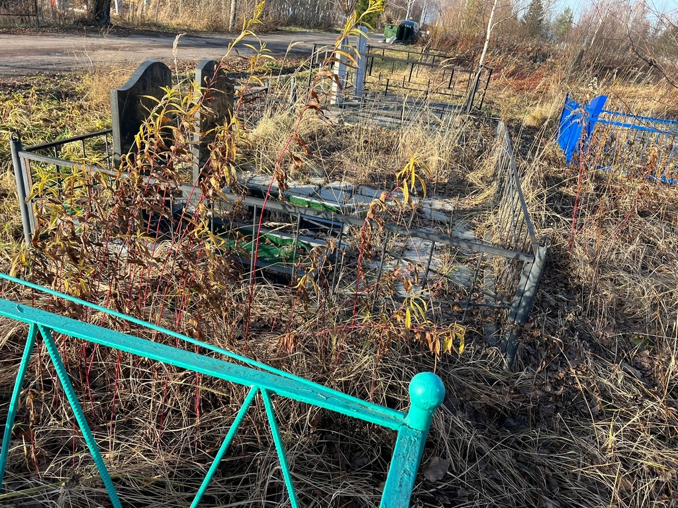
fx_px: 509
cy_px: 254
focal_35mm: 26
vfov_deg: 53.1
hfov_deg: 67.3
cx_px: 339
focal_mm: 5.7
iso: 50
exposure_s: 1/666
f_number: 1.5
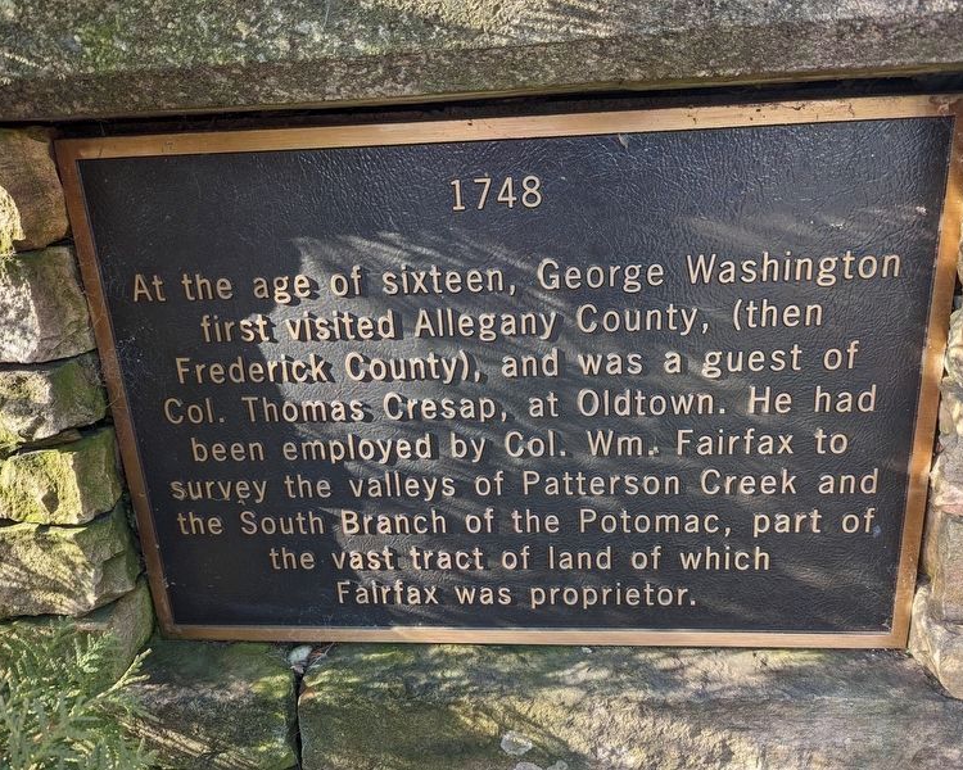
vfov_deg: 56.8
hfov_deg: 68.1
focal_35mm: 25
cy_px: 385
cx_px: 505
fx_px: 713
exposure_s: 1/120
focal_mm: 6.81
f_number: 1.85
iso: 38
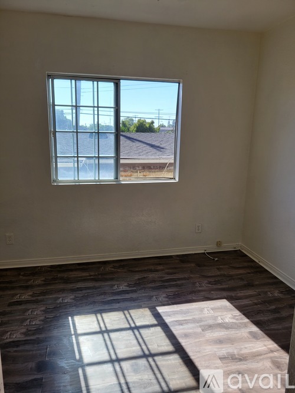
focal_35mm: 26
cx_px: 148
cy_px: 196
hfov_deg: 53.0
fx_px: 296
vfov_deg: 67.3
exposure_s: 1/583
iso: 40
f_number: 1.8
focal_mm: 5.4
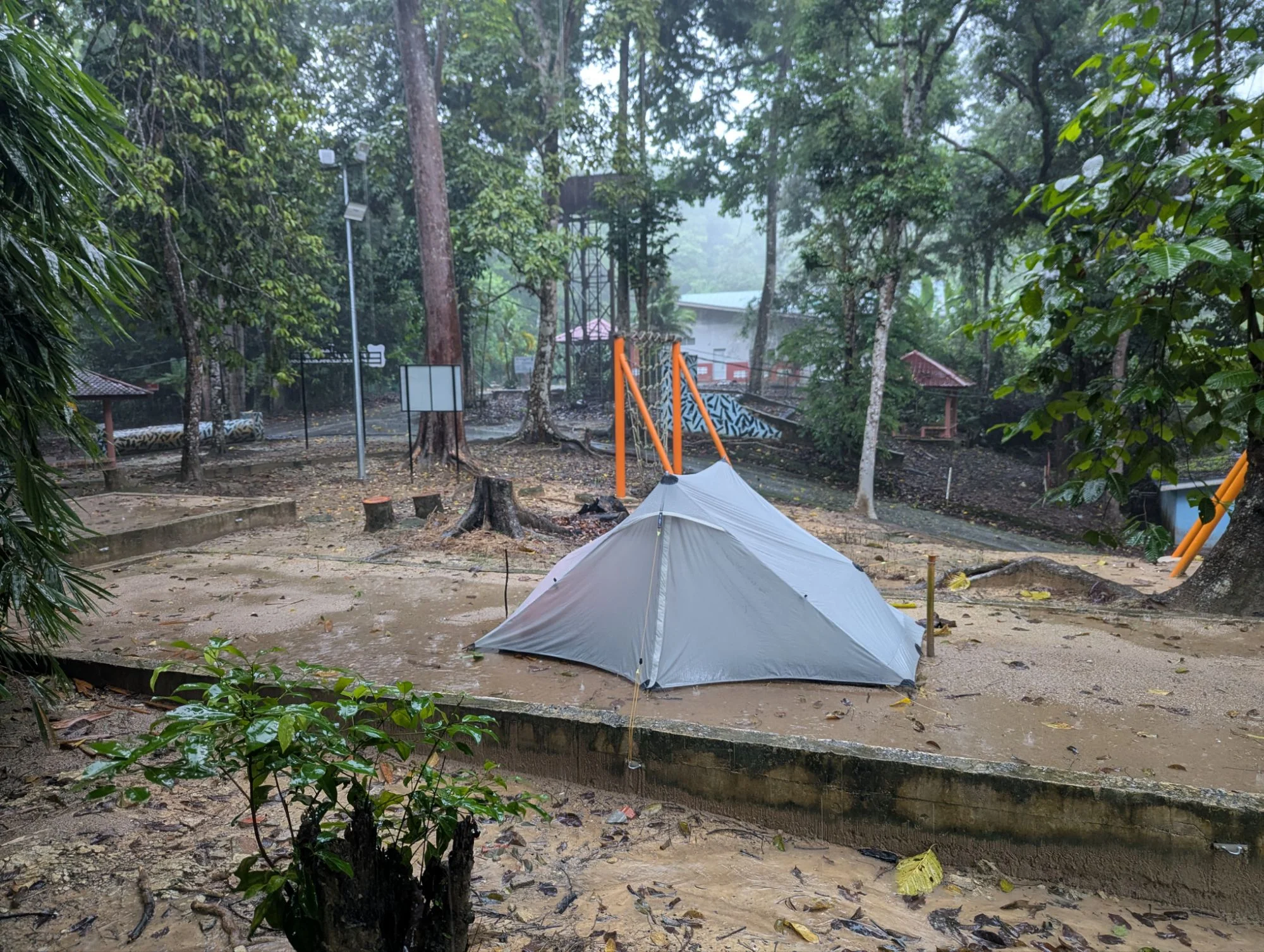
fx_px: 878
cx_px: 632
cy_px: 476
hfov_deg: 71.5
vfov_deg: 56.9
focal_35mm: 24
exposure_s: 1/23.8
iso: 197
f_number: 1.85
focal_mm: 6.81
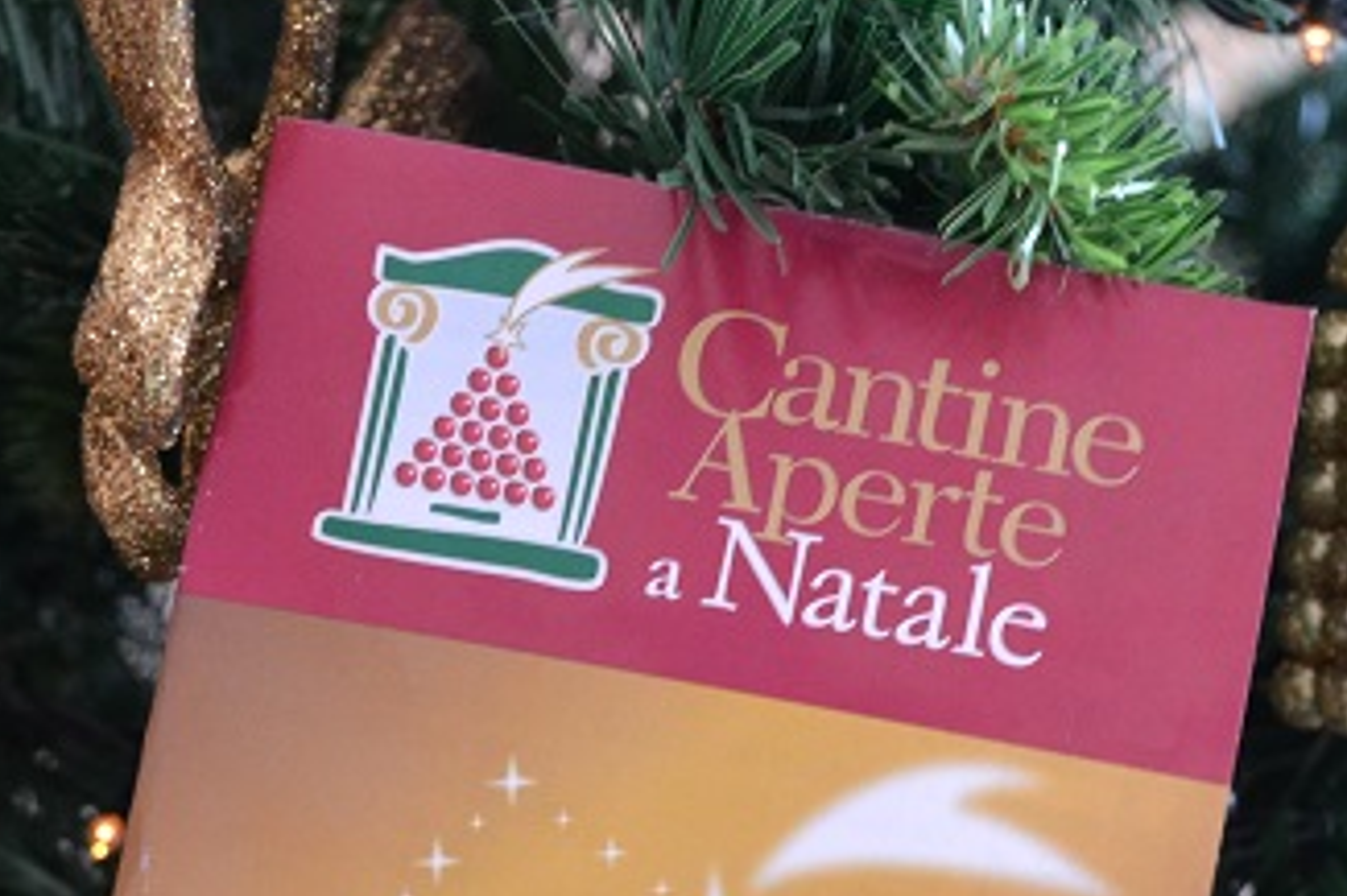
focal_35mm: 81
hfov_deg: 25.1
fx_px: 3029
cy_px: 1047
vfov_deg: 16.2
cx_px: 595
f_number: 3.8
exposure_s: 1/15
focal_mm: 22
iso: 1600
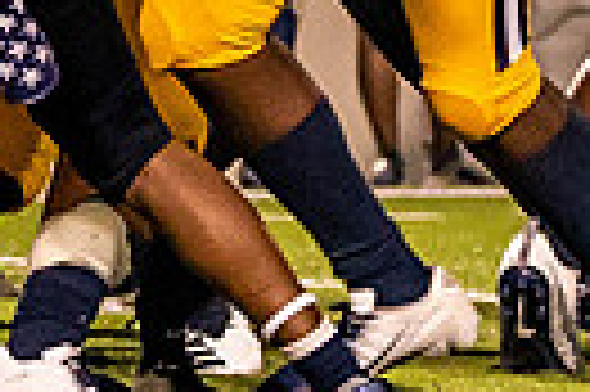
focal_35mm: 1153
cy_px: -194
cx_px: -647
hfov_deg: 1.8
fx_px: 18873
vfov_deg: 1.2
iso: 6400
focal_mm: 150
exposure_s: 1/750
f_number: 5.6
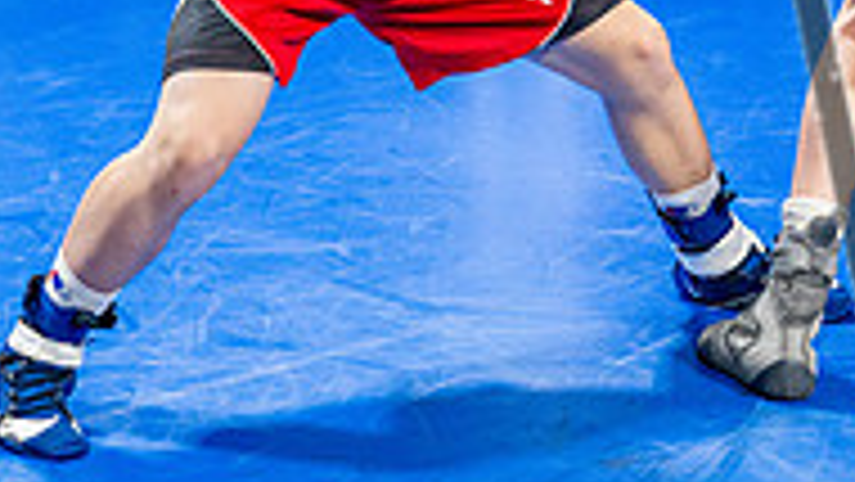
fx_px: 3628
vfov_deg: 7.5
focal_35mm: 160
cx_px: 752
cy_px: -236
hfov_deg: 13.3
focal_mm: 50
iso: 4000
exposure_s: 1/1000
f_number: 2
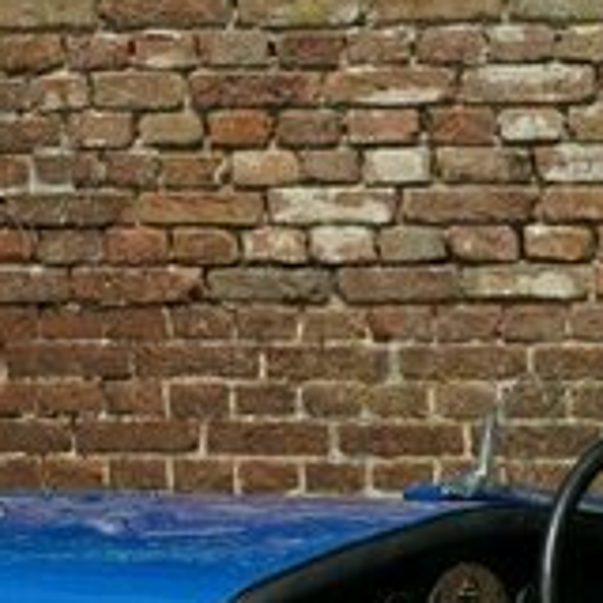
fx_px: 6119
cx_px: 735
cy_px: 889
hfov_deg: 5.6
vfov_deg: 5.6
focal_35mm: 310
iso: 100
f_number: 6.3
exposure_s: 1/320
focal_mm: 48.7
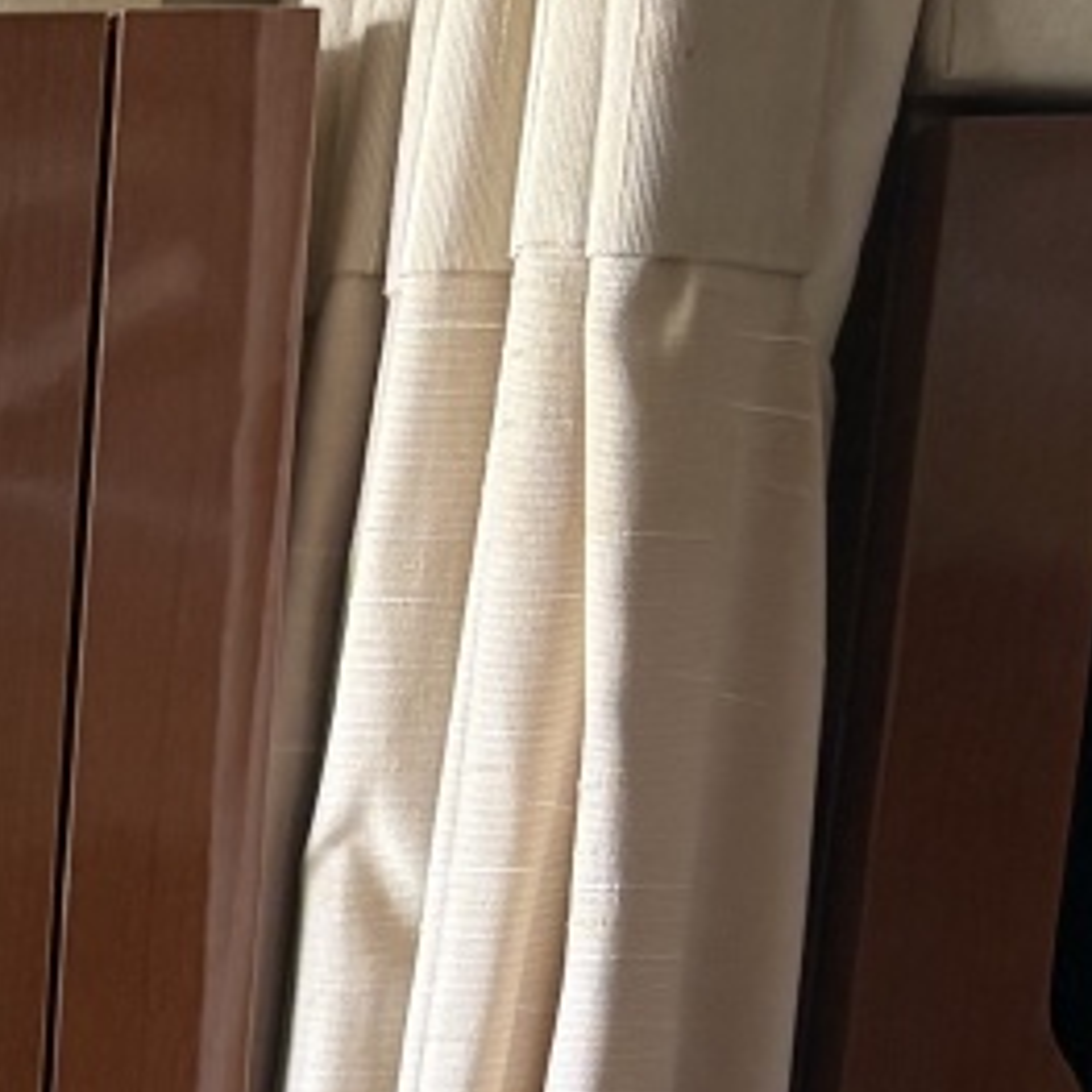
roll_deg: +0.7
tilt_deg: -11.8
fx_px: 4997
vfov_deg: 11.0
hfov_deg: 10.1
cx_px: -1881
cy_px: 2367
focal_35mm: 140
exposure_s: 1/112
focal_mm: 5.96
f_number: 1.6
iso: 125
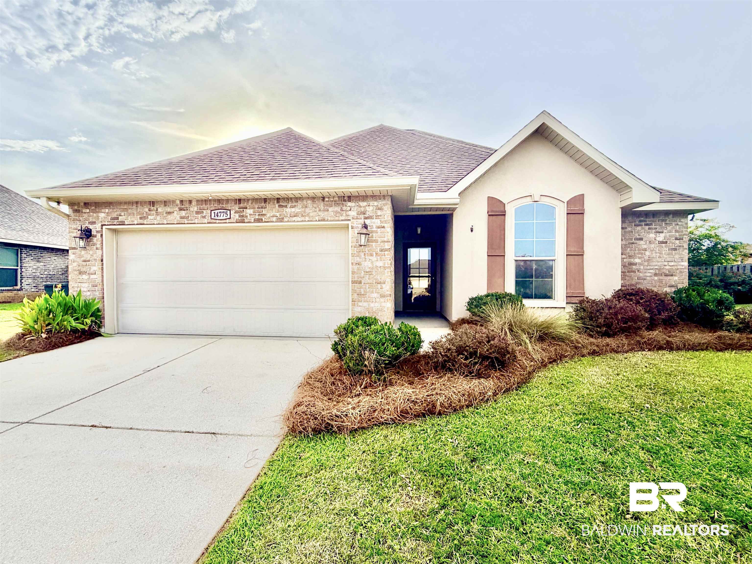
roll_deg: -1.4
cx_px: 376
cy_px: 282
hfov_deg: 102.1
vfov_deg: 85.7
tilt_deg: -0.4
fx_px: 304
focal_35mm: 14
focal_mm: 2.22
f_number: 2.2
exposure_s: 1/1125
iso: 25
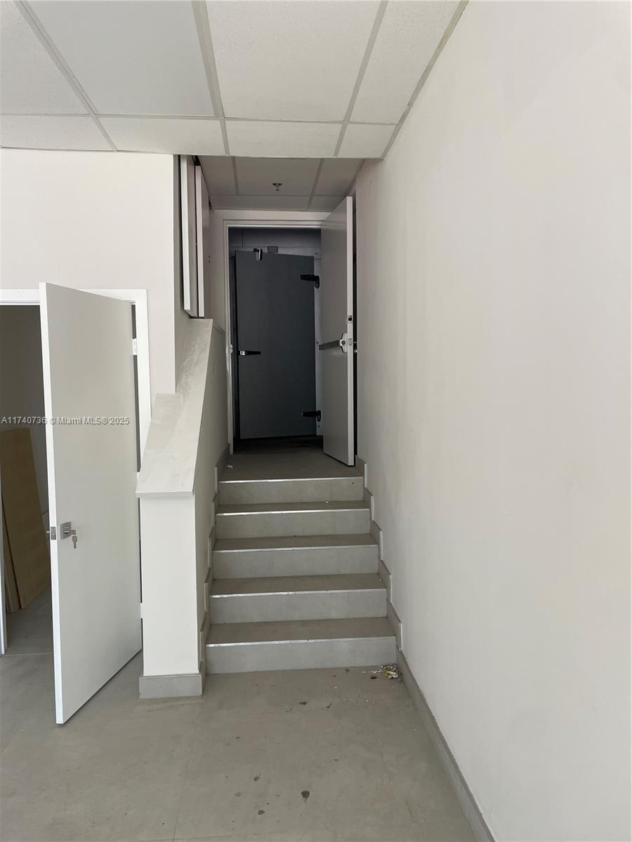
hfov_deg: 53.1
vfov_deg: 67.3
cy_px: 421
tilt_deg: -3.2
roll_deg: +1.5
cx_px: 316
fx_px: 633
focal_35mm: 26
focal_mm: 4.2
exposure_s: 1/60
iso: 80
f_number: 1.6
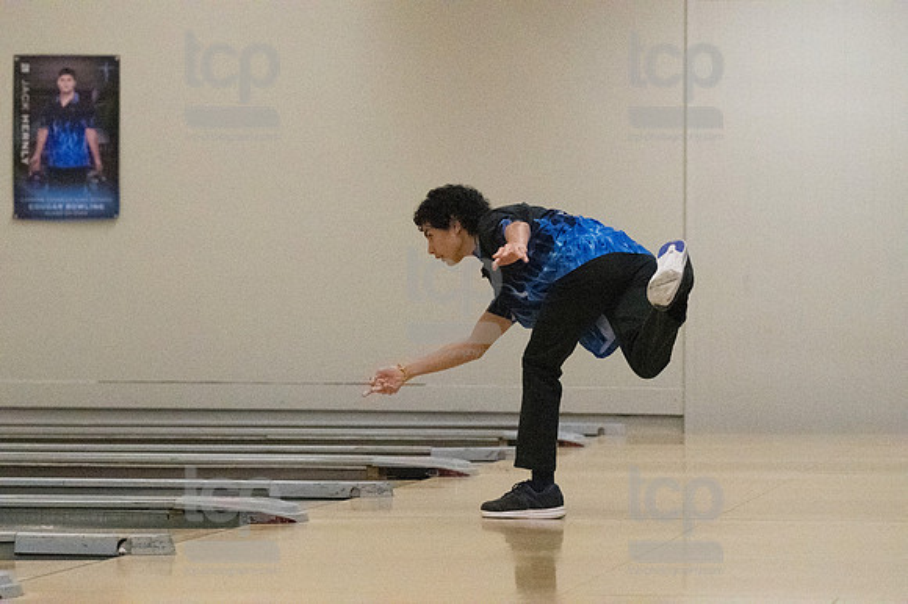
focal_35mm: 157
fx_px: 3957
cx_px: 454
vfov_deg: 8.7
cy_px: 302
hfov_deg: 13.1
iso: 10000
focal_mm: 105
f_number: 4
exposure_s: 1/1250
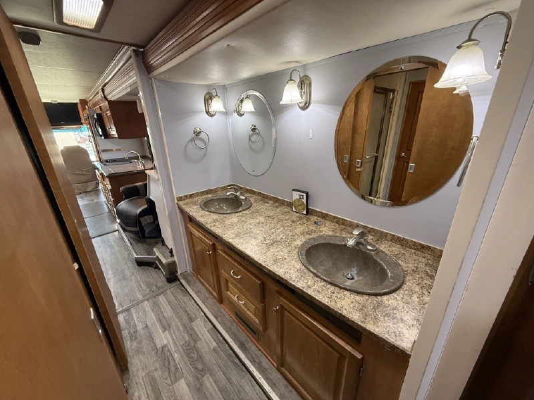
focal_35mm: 14
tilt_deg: -20.4
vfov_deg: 85.7
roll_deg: +2.2
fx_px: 216
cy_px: 200
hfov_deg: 102.1
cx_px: 267
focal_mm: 2.22
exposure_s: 1/61
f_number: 2.2
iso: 250
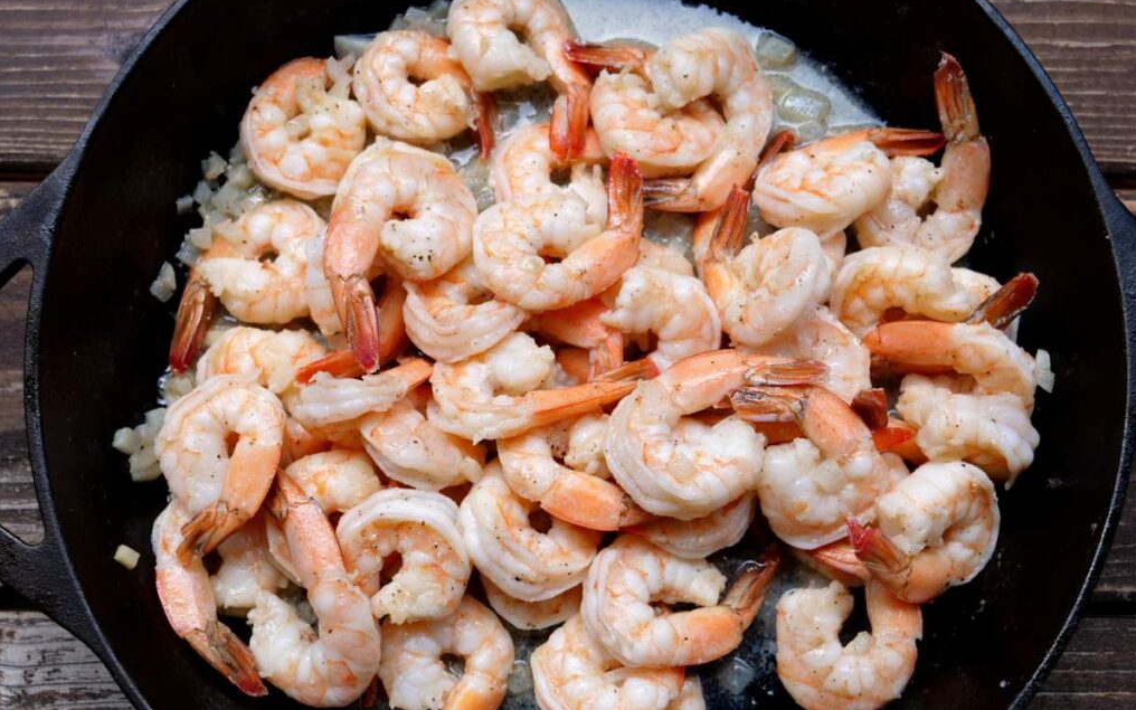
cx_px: 568
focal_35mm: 47
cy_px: 400
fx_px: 1455
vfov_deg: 27.4
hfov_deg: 42.6
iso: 200
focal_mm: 22
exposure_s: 1/200
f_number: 4.5
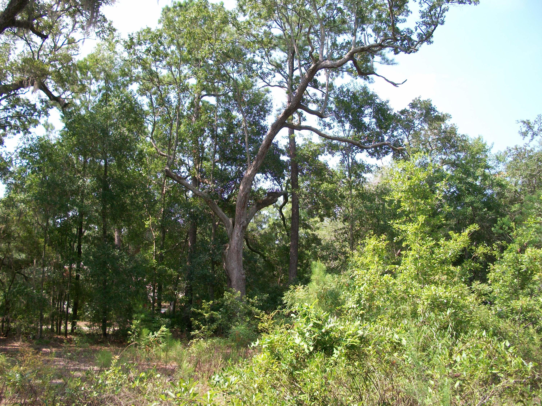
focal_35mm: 35
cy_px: 203
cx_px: 271
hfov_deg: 52.6
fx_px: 548
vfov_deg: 40.7
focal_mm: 6.3
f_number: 3.1
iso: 80
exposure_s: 1/320
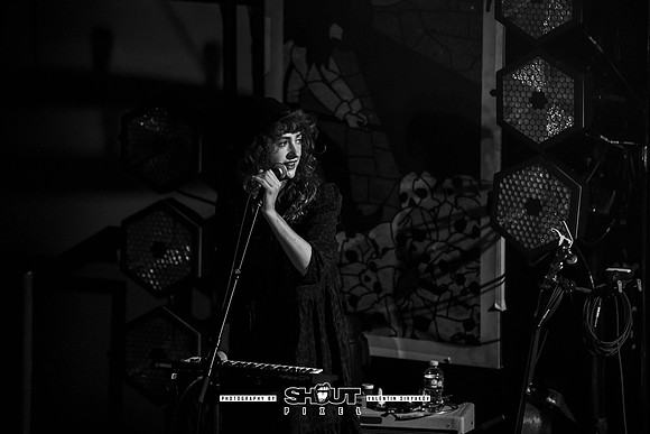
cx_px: 356
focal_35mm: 262
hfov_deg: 7.8
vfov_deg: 5.2
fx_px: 4739
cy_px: 161
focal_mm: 180
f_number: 2.8
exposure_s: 1/160
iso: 1250
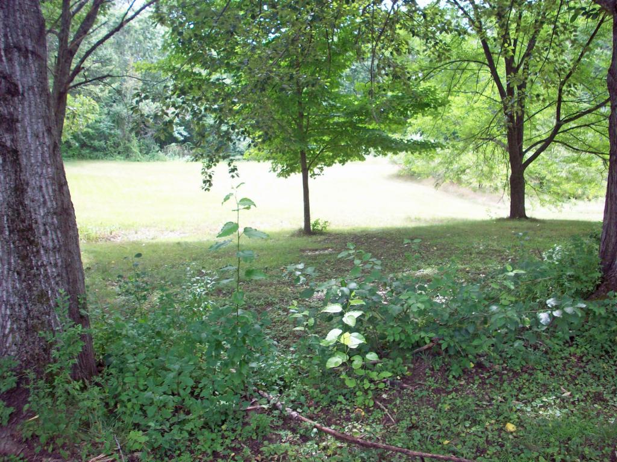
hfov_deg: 50.1
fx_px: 659
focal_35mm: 37
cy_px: 231
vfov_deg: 38.7
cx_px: 308
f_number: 2.8
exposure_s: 1/85.6
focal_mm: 6.2
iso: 80
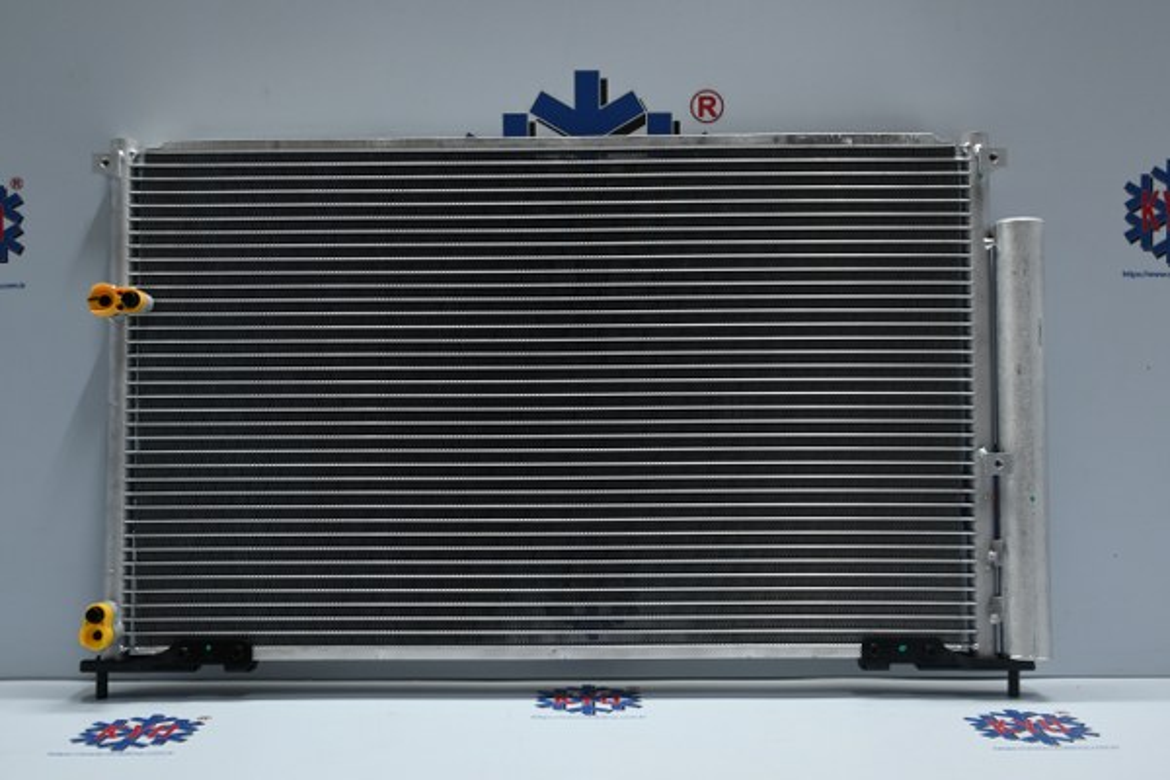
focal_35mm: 38
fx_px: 1219
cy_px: 390
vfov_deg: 35.5
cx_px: 585
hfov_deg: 51.3
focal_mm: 25
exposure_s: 1/40
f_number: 4.2
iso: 320
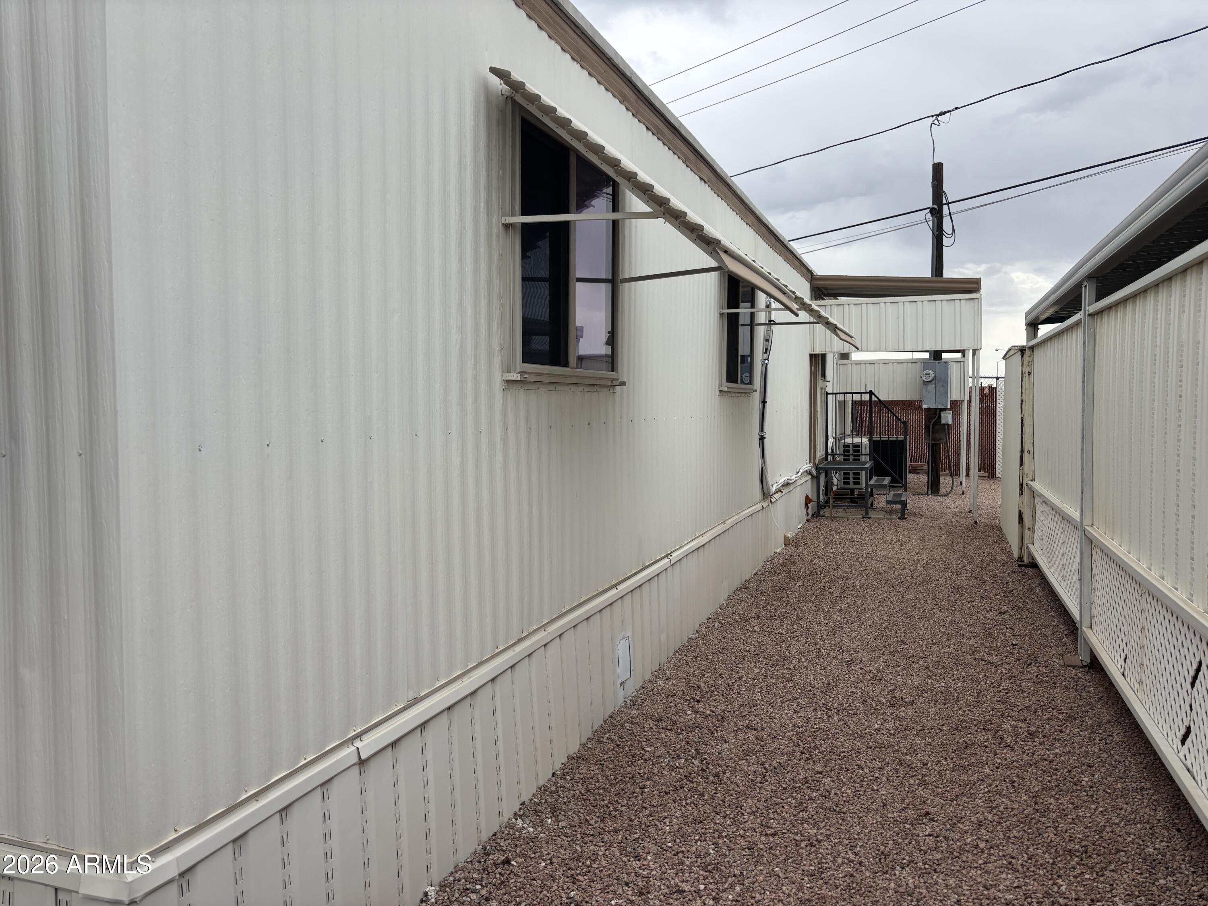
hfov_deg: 67.3
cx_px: 604
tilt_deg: -2.6
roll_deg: +0.0
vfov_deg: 53.1
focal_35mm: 26
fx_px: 907
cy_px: 453
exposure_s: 1/2857
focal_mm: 5.96
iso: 50
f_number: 1.6
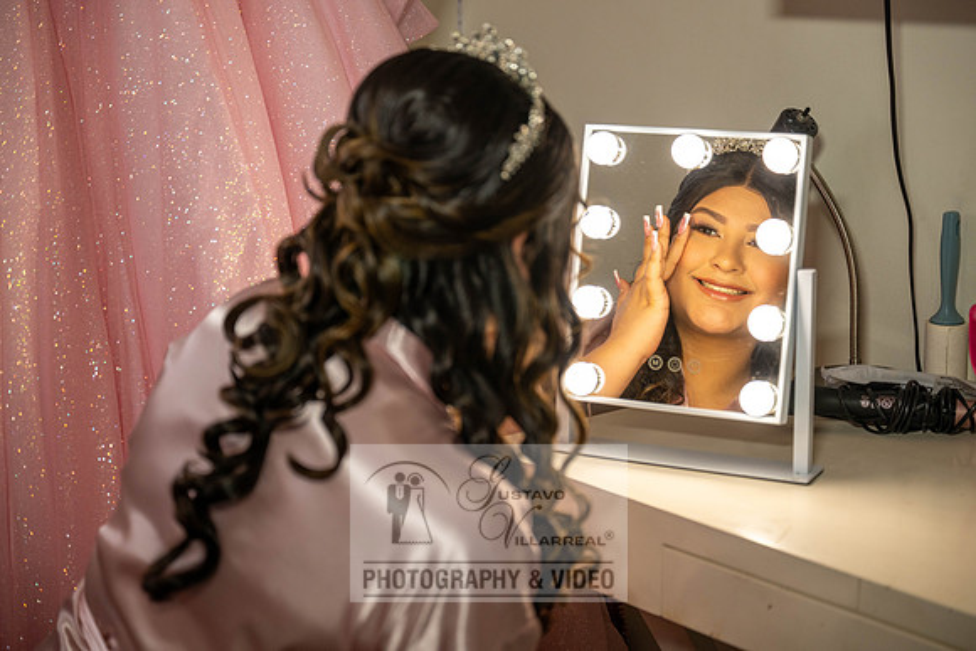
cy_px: 326
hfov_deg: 28.8
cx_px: 488
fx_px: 1898
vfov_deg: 19.5
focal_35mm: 70
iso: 500
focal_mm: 70
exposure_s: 1/200
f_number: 2.8
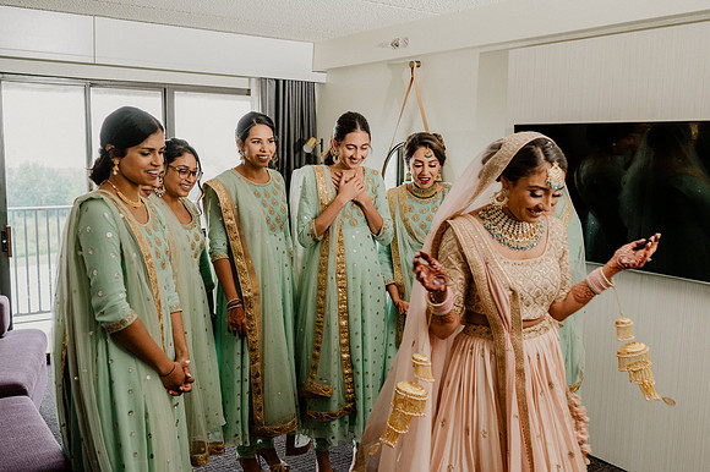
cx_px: 355
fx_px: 690
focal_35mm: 35
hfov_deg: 54.5
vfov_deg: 37.8
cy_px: 236
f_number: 3.5
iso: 2000
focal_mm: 35
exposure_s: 1/100
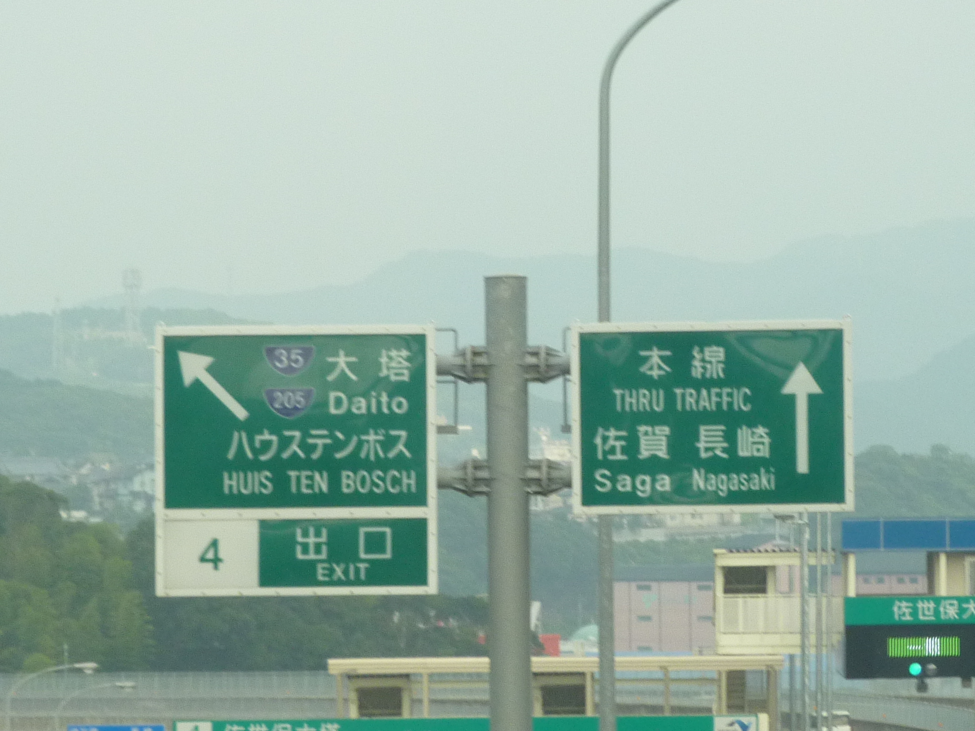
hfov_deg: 6.0
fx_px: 9239
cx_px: 488
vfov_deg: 4.5
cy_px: 366
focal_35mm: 328
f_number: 4.5
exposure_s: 1/320
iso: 160
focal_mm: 29.9
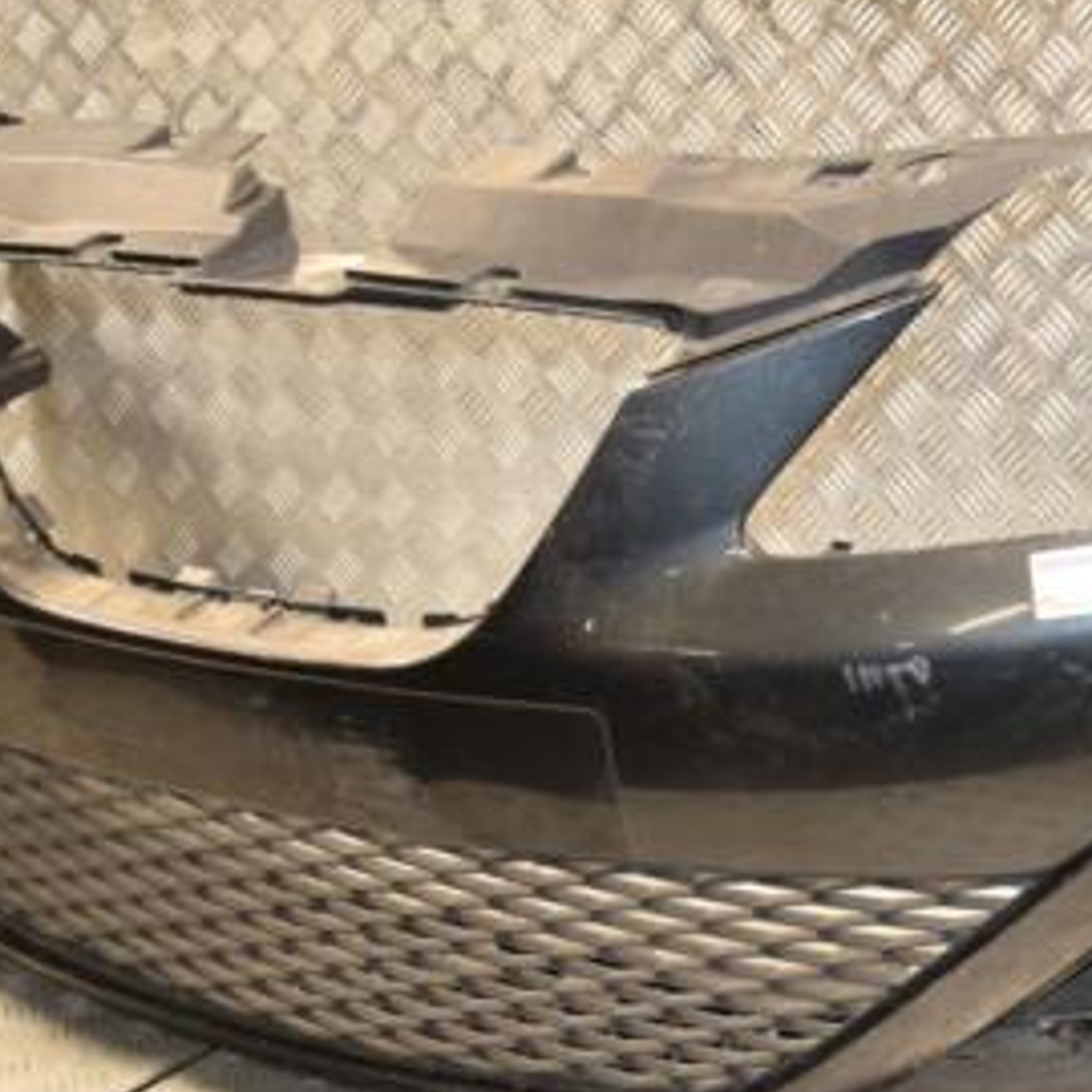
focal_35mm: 71
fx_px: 2532
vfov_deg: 24.3
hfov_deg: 23.4
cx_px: 1060
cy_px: 489
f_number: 5
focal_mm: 25
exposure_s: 1/125
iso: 800
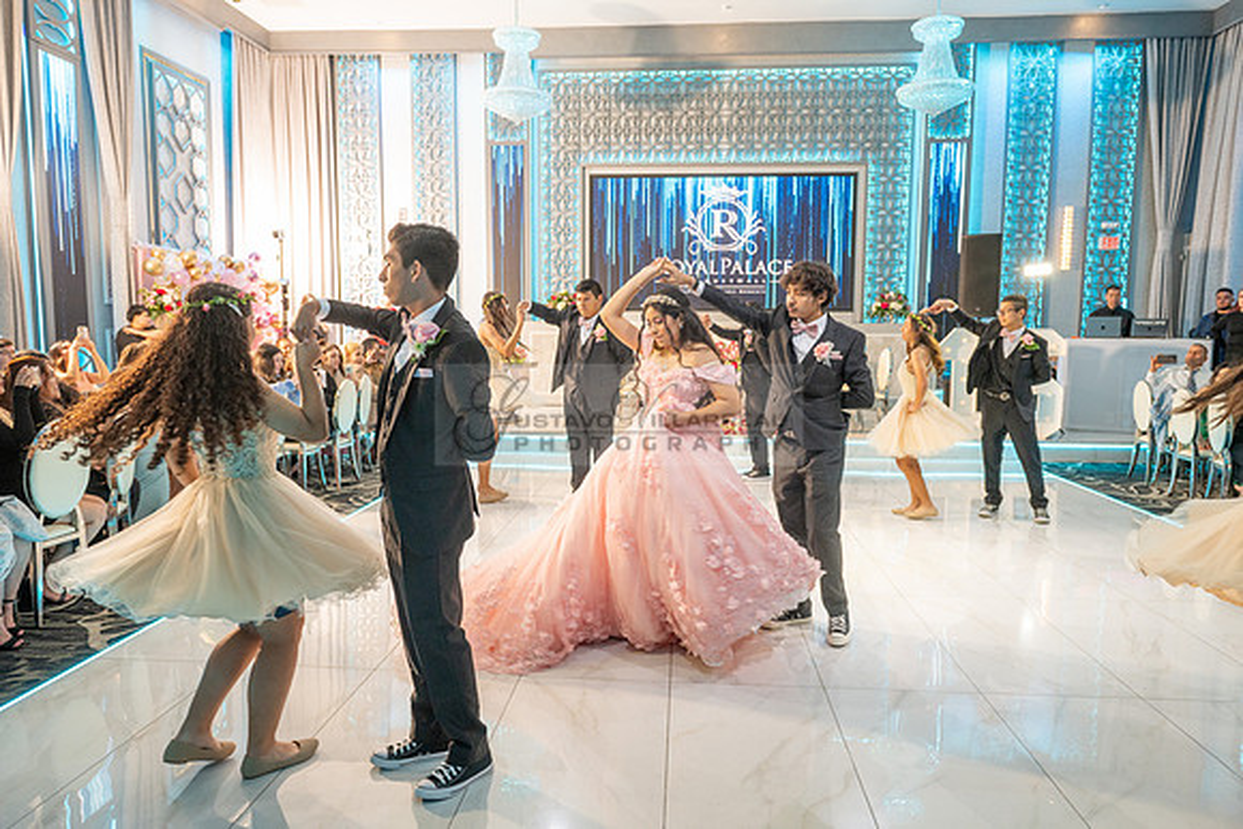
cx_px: 622
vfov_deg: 53.2
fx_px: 829
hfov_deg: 73.7
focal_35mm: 24
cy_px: 414
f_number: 5
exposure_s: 1/125
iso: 1000
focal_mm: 24
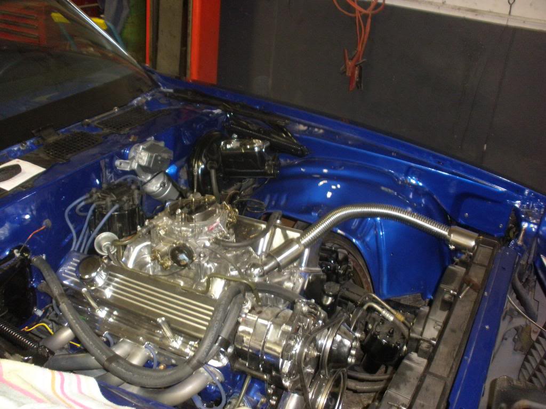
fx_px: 568
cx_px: 273
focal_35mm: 36
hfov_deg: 51.4
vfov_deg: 39.7
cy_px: 204
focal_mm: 6.3
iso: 320
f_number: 3.5
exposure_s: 1/30
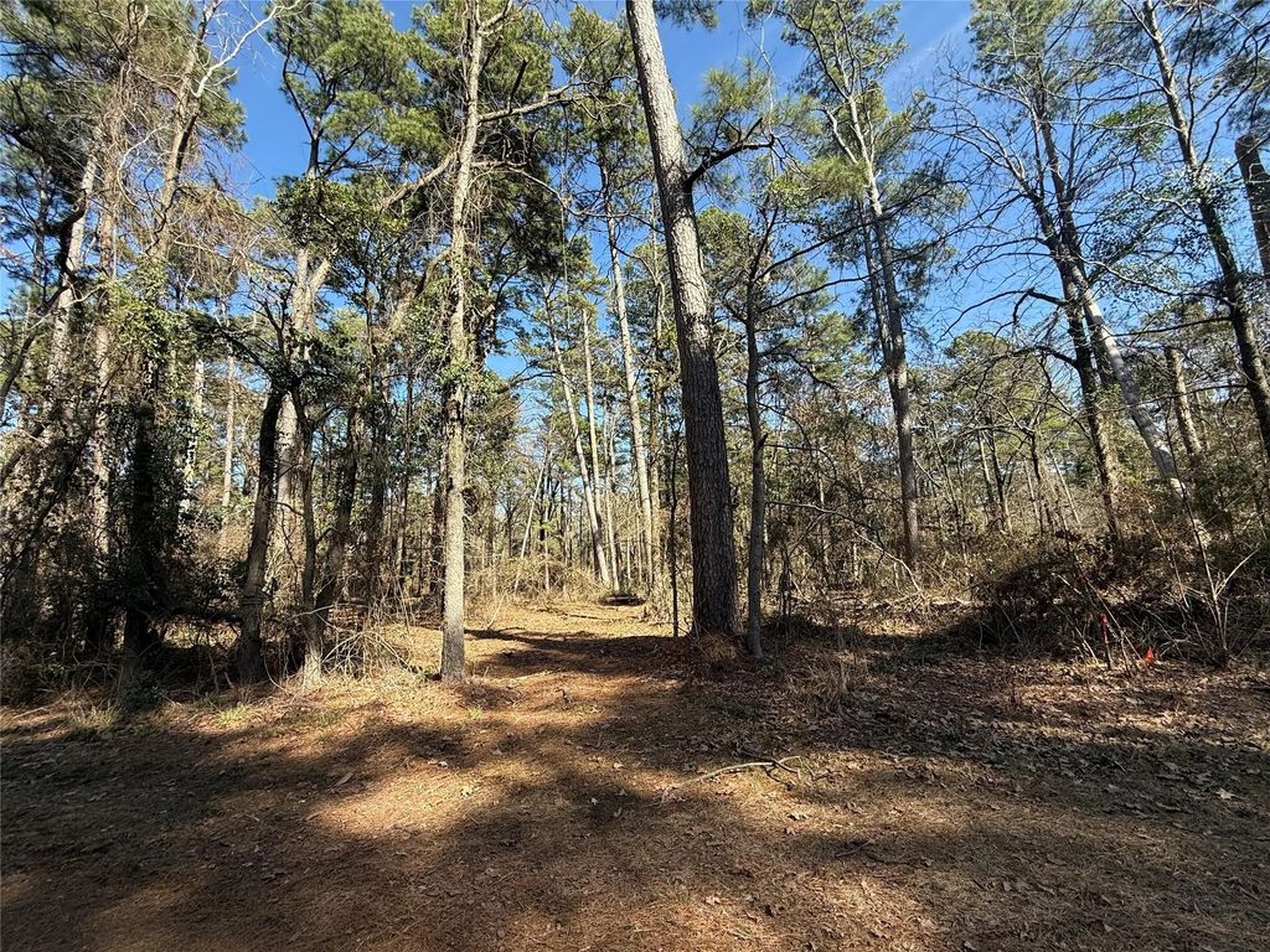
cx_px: 635
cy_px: 476
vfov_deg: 85.7
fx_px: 514
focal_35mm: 14
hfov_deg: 102.1
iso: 50
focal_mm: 2.22
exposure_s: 1/559
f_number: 2.2
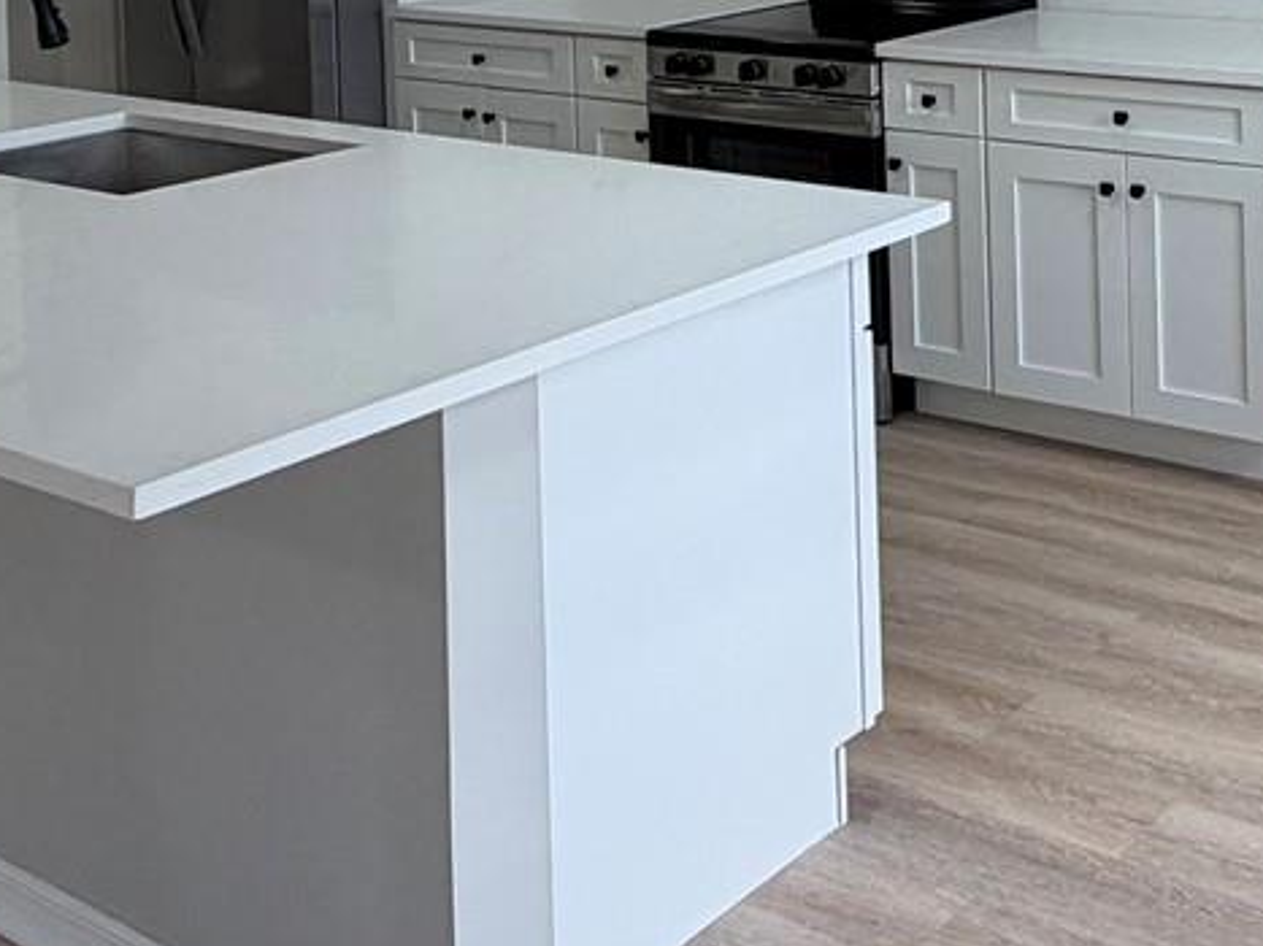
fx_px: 1751
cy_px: -176
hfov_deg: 34.8
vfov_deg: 26.9
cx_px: 1347
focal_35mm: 48
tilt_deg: -2.6
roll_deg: +0.7
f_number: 2.2
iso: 125
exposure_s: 1/120
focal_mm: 2.22
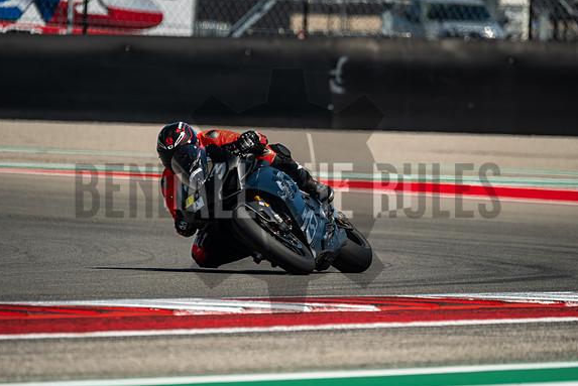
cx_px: 287
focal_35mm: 607
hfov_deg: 3.4
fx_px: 9753
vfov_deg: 2.3
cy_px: 192
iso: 320
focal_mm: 400
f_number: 5.6
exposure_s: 1/1000
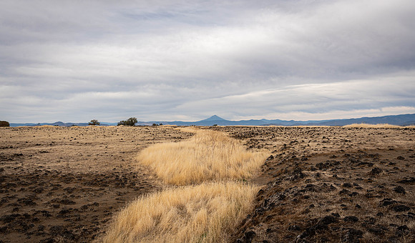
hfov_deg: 71.5
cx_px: 212
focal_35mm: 26
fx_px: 288
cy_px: 111
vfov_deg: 45.7
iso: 100
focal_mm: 24
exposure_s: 1/320
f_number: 10
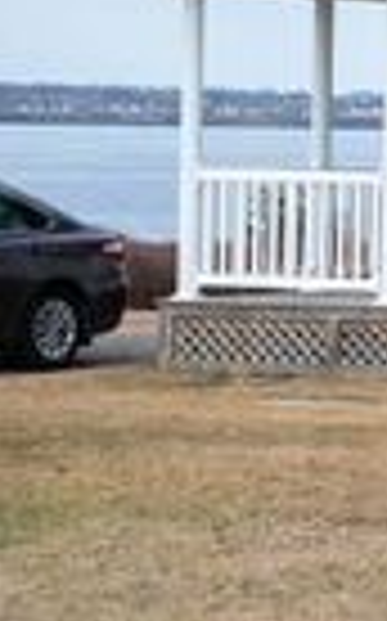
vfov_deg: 10.3
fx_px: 3433
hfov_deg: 6.1
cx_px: 1044
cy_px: 7
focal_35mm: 203
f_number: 5
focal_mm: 55
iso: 200
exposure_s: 1/500
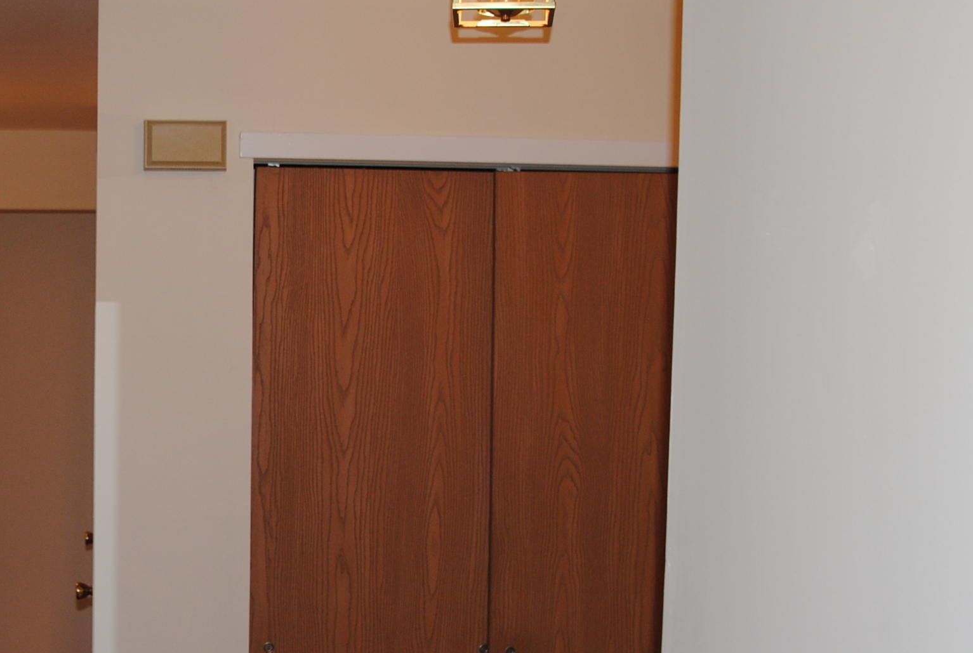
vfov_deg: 19.9
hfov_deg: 28.6
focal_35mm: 68
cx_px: 126
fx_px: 1842
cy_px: 503
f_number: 2.8
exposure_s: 1/60
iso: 200
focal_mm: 24
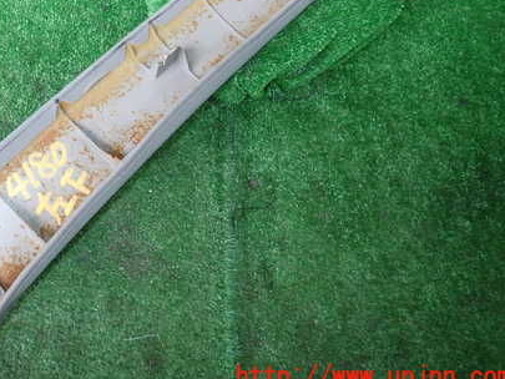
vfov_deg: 38.0
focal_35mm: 37
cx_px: 143
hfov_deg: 48.7
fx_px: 540
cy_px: 112
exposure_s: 1/30
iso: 200
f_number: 2
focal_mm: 4.5
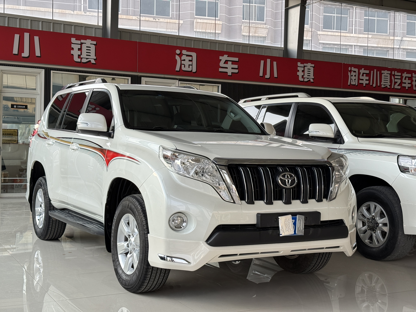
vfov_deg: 30.3
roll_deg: -0.9
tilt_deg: +2.4
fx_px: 577
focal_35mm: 48
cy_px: 156
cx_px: 208
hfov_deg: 39.7
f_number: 1.78
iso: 80
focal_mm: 6.76
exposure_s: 1/463
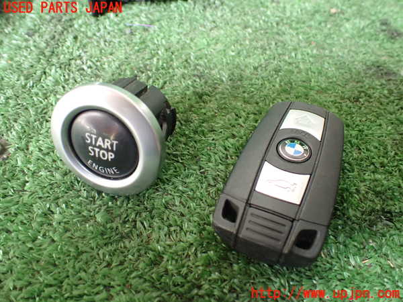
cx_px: 202
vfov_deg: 46.8
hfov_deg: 60.0
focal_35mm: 30
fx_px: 349
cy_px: 151
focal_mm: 5.4
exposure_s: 1/125
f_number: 2.3
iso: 800
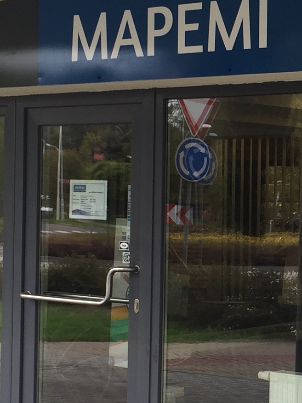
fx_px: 1256
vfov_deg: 18.2
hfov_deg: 13.2
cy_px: 228
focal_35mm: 108
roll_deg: -1.0
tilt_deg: -0.5
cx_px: 388
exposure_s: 1/105
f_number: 2.2
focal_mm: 4.15
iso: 32
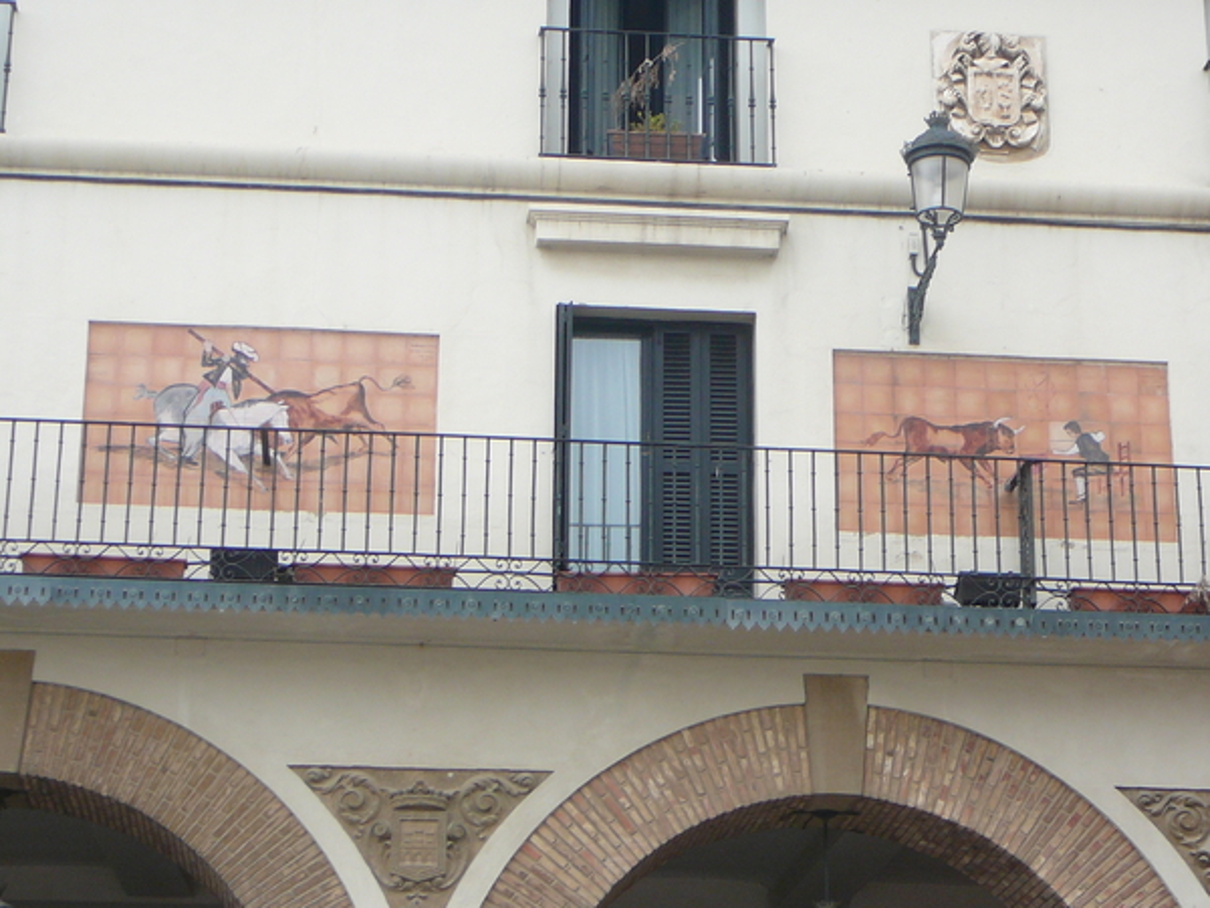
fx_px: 3111
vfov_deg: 16.6
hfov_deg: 22.0
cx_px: 605
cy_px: 454
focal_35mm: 89
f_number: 3.7
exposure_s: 1/320
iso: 80
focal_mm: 10.5
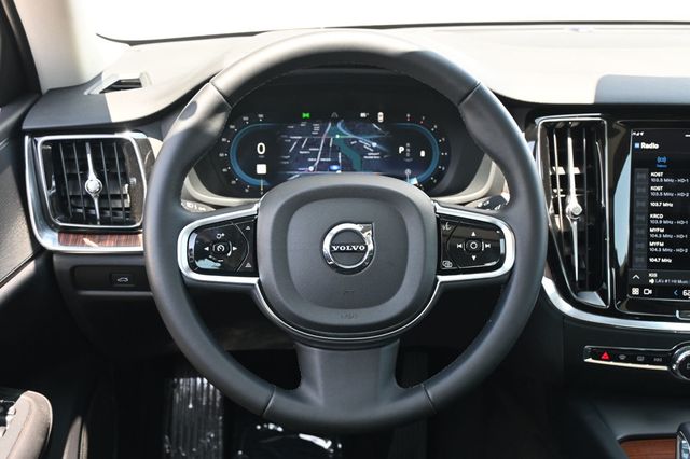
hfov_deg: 47.2
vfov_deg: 32.4
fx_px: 790
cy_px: 230
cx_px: 345
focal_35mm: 41
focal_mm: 27.5
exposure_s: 1/125
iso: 560
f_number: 4.5
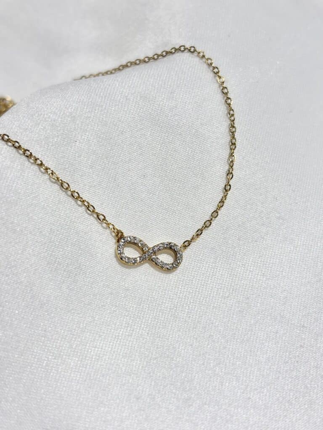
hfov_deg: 28.0
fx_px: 647
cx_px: 162
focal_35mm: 52
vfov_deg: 36.8
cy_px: 215
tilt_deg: -40.6
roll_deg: +19.2
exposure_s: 1/405
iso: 32
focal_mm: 5.96
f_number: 1.6
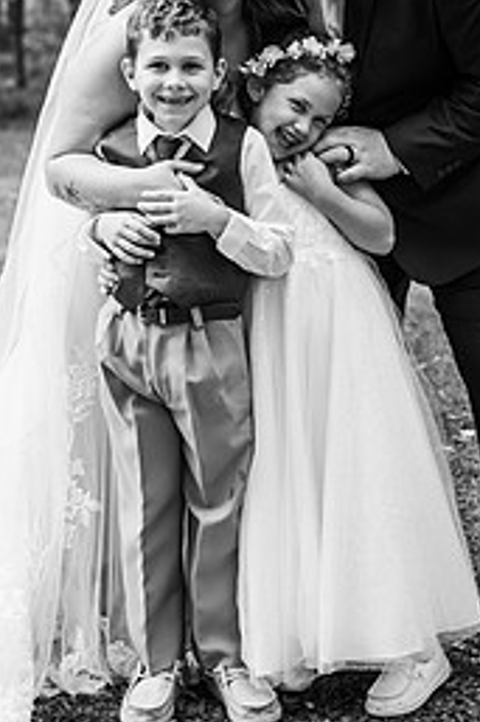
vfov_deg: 22.2
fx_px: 1822
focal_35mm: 91
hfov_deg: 15.0
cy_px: 166
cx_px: 264
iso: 200
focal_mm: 52
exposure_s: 1/400
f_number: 2.8
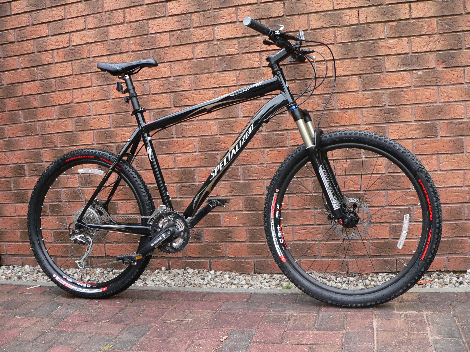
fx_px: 489
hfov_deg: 51.4
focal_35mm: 36
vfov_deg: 39.7
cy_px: 176
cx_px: 235
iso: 150
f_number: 2.8
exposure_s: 1/60
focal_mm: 6
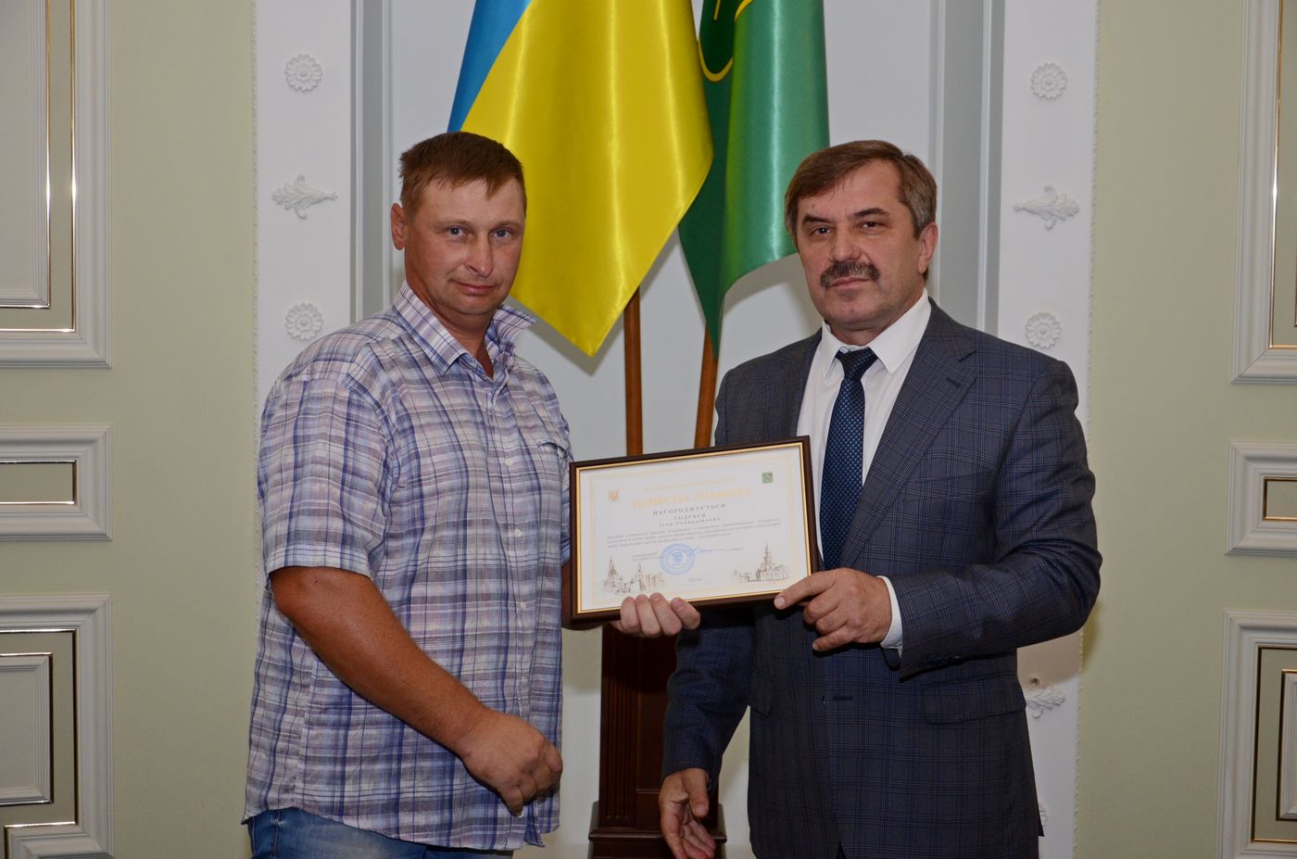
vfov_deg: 22.5
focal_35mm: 60
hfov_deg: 33.5
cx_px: 648
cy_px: 430
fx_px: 2157
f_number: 4.5
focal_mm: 40
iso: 800
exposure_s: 1/250
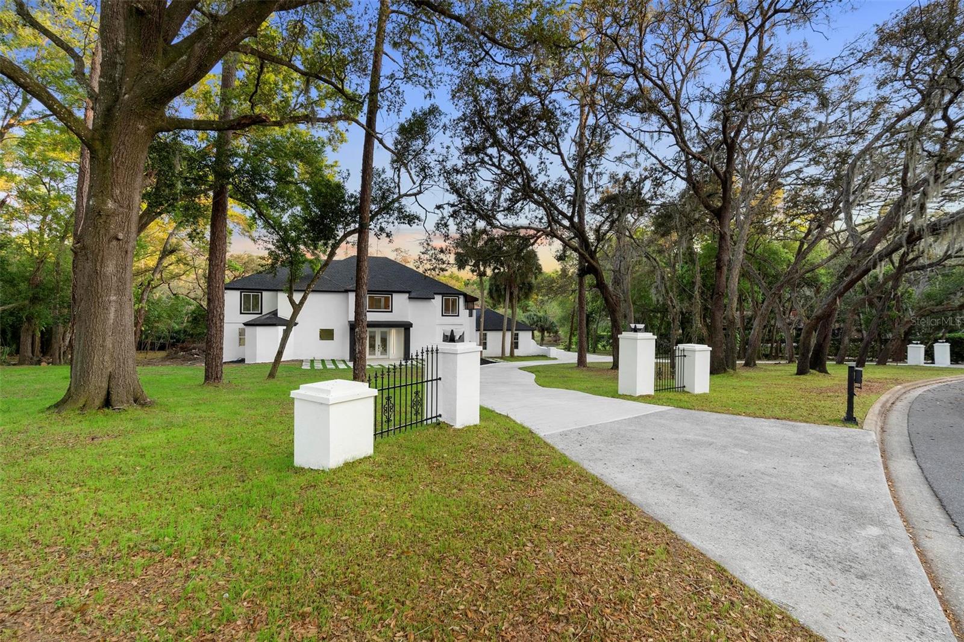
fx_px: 428
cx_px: 482
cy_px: 321
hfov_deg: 96.7
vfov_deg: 73.7
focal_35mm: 16
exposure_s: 1/40
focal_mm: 16
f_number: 8
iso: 800
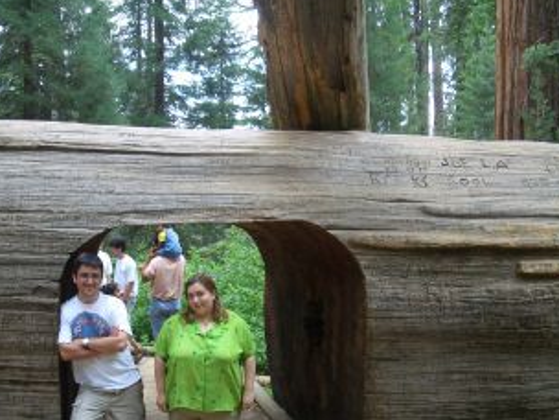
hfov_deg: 41.2
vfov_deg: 31.5
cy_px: 230
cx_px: 245
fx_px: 743
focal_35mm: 46
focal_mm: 5.8
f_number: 2.6
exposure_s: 1/125
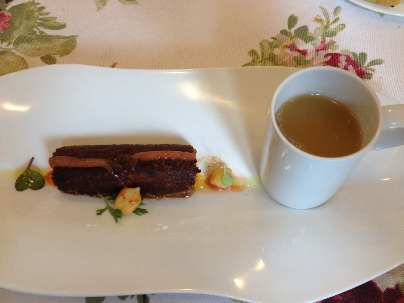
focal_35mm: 35
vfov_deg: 40.7
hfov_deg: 52.6
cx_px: 202
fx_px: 408
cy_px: 152
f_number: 2.4
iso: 80
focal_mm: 4.28
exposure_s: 1/60
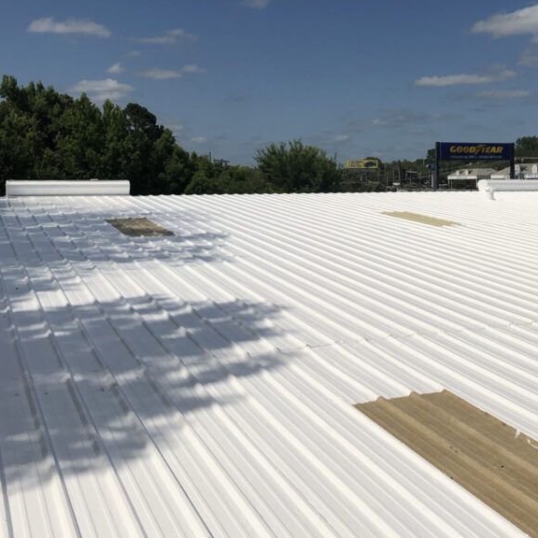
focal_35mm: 44
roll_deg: -0.4
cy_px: 216
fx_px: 774
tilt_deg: -4.1
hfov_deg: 37.9
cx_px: 357
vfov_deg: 38.2
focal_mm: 4
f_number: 1.8
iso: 20
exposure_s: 1/8000
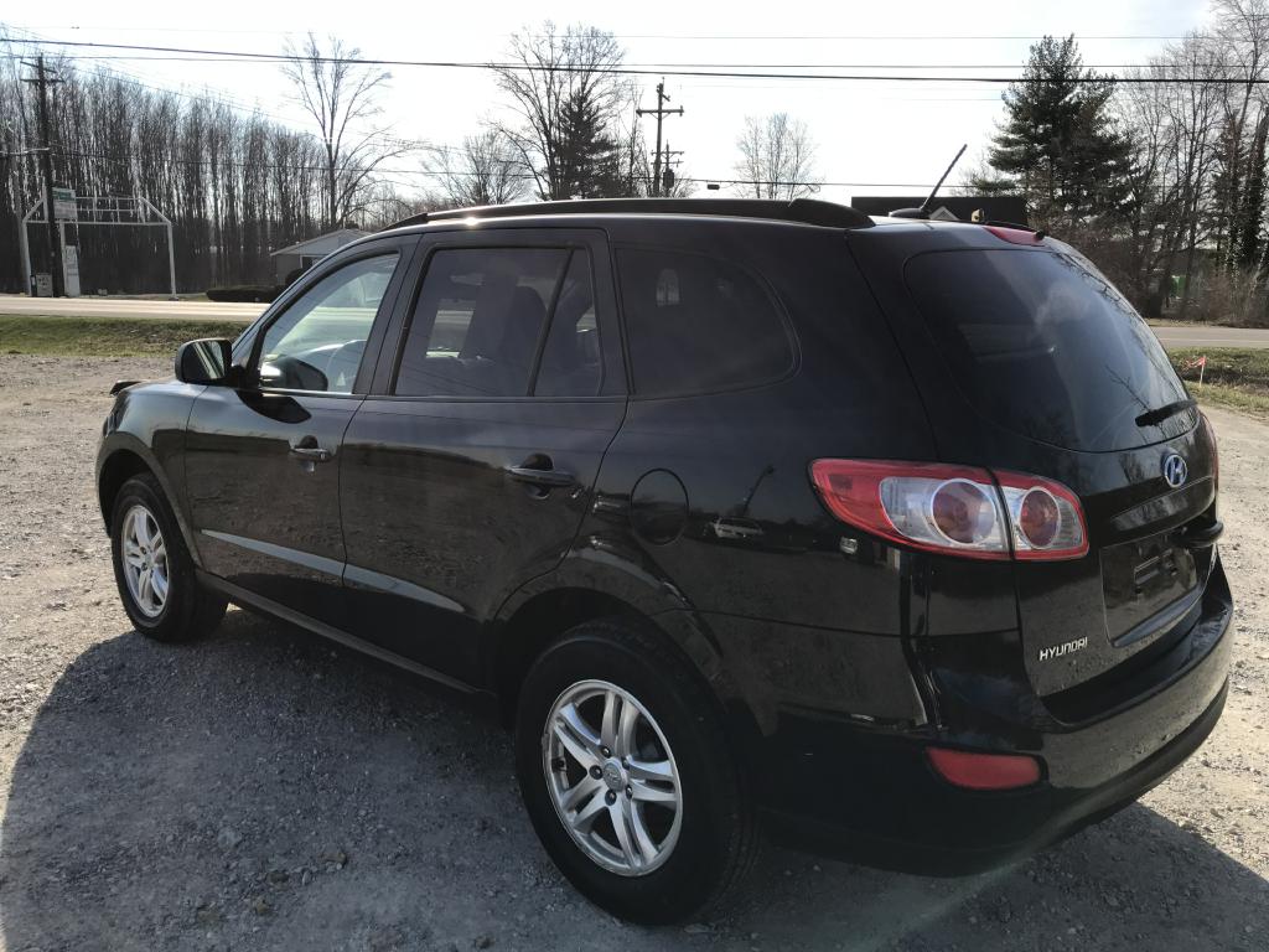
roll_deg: -1.5
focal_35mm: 28
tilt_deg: -11.5
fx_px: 1026
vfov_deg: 49.7
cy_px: 476
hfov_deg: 63.4
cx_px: 634
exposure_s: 1/1996
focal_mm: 3.99
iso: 20
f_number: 1.8
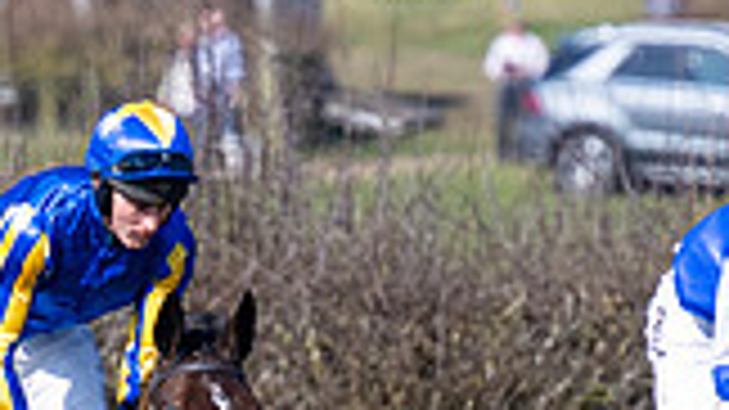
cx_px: 487
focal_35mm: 1162
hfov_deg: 1.9
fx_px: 22454
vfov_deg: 1.0
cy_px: 827
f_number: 2.8
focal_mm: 130
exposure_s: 1/4000
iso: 200
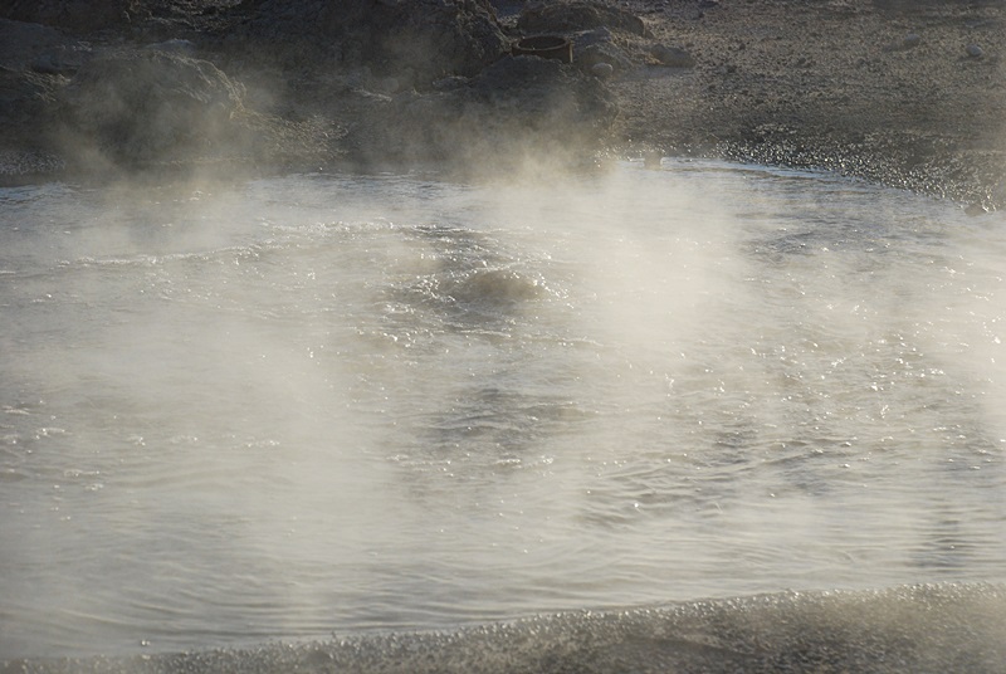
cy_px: 337
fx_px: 3358
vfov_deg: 11.5
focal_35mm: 120
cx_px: 503
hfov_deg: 17.0
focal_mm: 80
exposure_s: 1/3200
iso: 400
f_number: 5.6
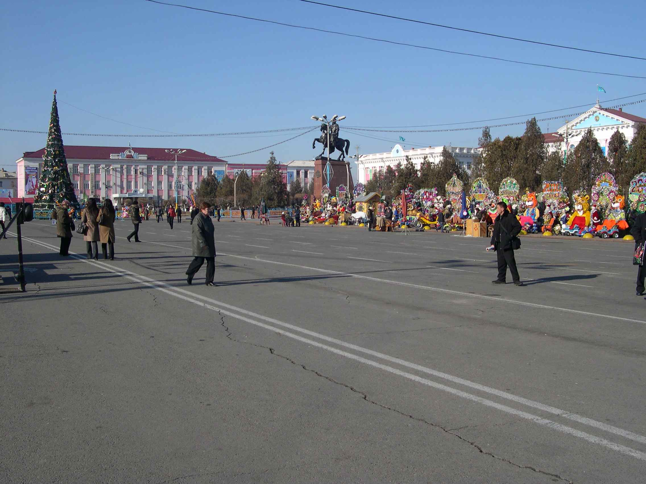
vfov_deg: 37.7
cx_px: 323
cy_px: 242
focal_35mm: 38
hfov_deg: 49.0
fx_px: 709
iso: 100
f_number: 7.6
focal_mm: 8
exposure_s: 1/233
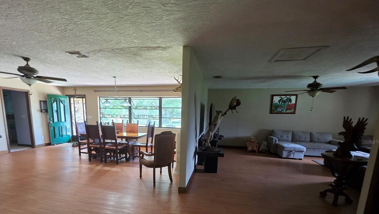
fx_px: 161
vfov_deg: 65.5
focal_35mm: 16
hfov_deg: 99.1
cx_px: 173
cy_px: 142
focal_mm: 2.2
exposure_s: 1/60
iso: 320
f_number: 1.9
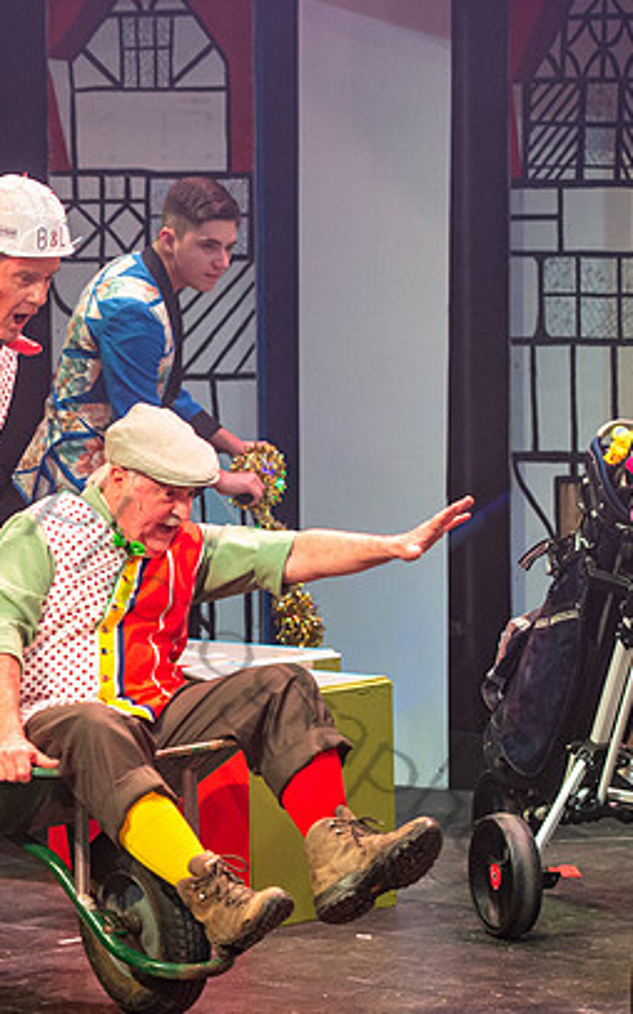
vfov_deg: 12.6
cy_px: 493
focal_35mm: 166
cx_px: -108
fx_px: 4587
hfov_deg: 7.8
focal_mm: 98
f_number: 2.8
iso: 1000
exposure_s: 1/250
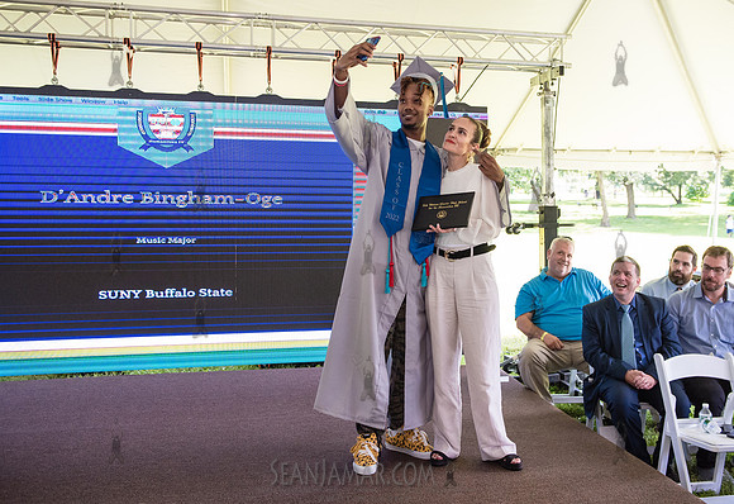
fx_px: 749
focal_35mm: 36
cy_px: 224
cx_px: 420
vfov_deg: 37.1
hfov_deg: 52.0
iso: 2500
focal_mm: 32
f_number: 4
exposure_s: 1/800
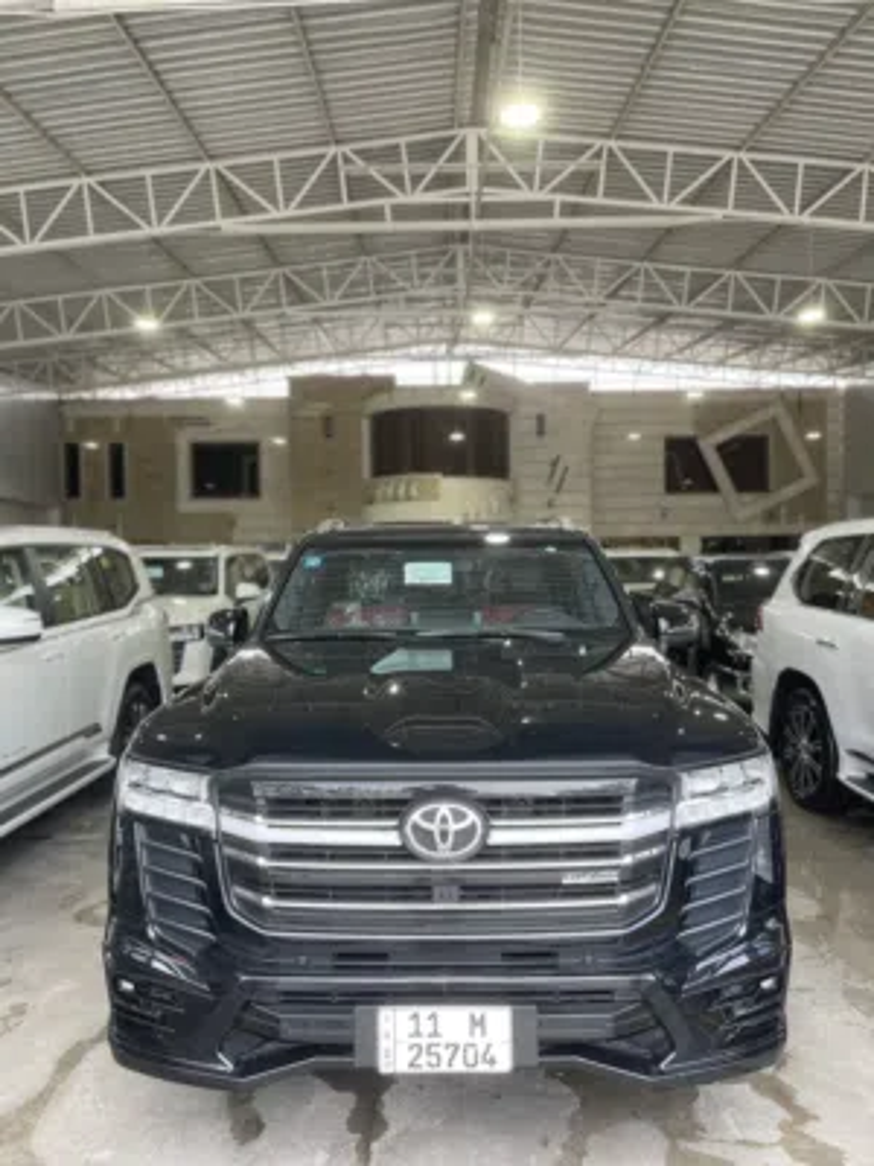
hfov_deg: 53.1
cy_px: 583
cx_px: 437
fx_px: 875
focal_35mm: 26
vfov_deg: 67.3
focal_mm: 5.1
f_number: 1.6
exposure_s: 1/118
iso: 32
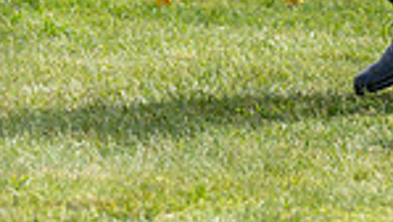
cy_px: -341
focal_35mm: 659
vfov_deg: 1.8
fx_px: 6871
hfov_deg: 3.3
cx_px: 405
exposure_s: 1/1000
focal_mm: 133
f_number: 3.5
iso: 125
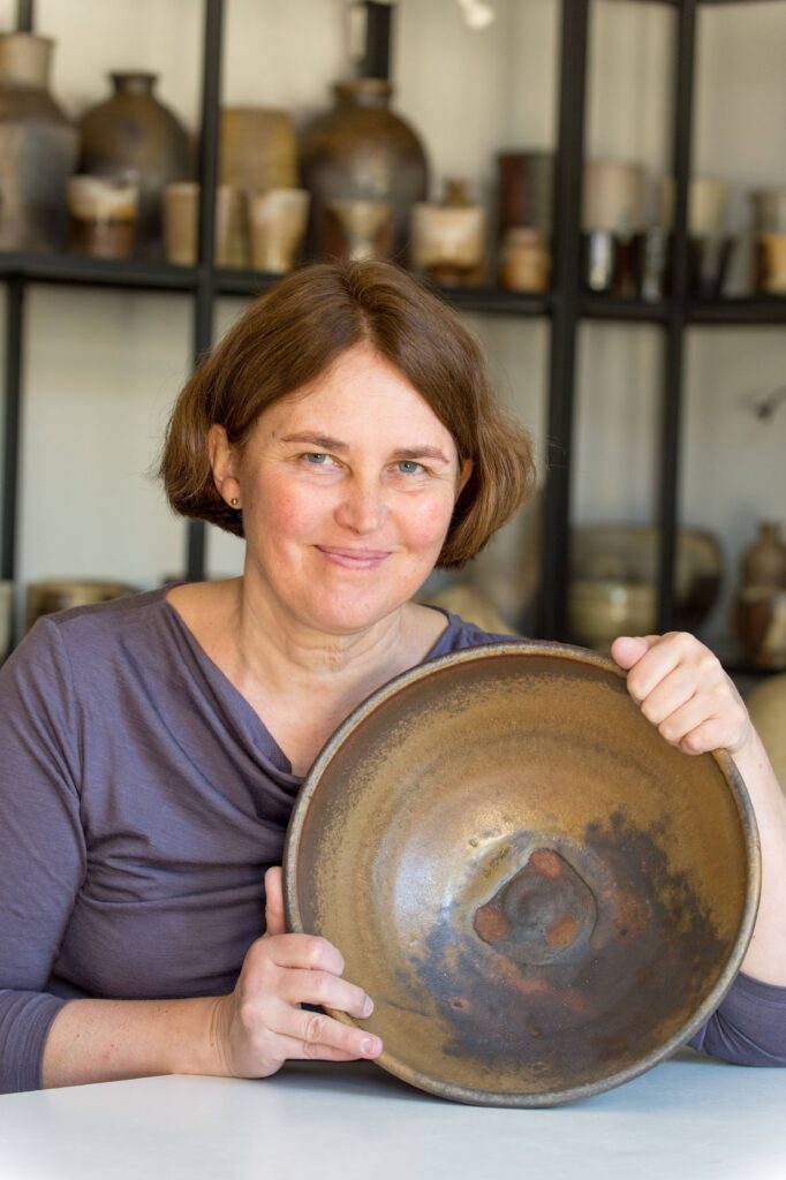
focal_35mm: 98
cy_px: 590
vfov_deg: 20.8
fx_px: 3211
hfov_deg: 14.0
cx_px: 393
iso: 1000
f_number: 4
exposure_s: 1/80
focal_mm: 98
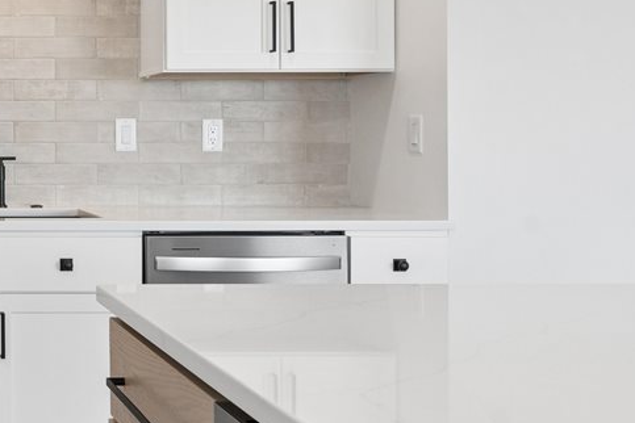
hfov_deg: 31.5
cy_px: 104
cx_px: -125
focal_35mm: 53
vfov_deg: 25.2
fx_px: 935
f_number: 8
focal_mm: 20
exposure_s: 1/50
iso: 400
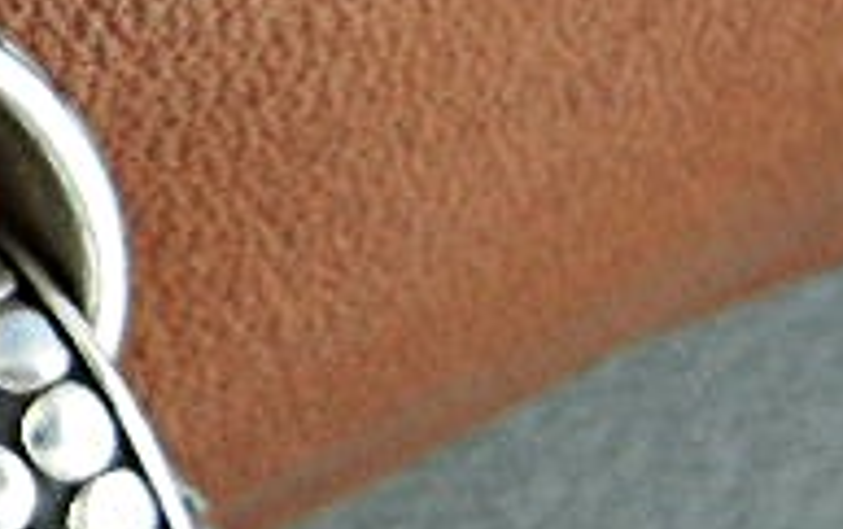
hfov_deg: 7.0
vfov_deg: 4.5
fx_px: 6714
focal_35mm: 292
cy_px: -118
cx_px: -716
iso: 200
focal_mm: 9.3
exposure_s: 1/6.2
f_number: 3.9
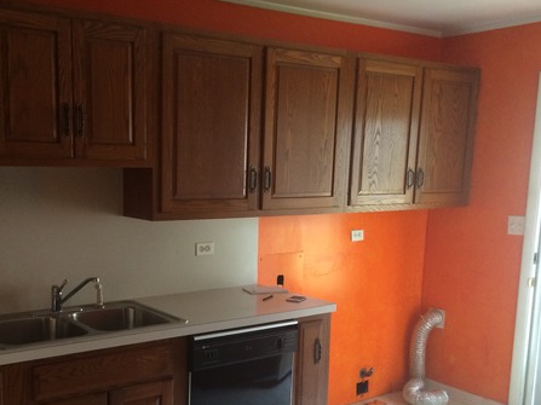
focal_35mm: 43
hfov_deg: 43.5
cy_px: 273
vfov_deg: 33.3
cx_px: 203
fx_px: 672
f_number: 2.2
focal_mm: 4.12
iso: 250
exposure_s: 1/30
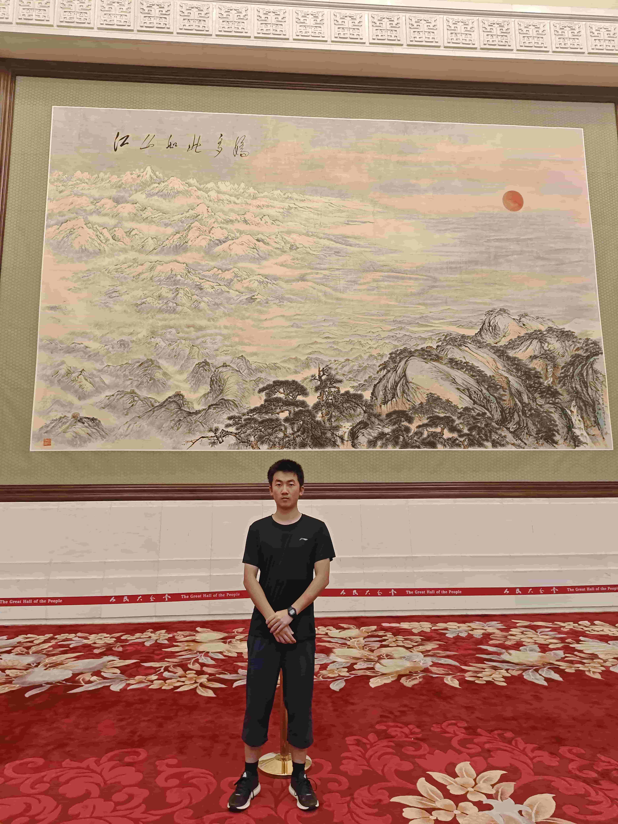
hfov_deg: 58.9
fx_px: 547
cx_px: 309
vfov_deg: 73.9
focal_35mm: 23
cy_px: 412
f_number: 1.88
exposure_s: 1/50
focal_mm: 5.56
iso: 787
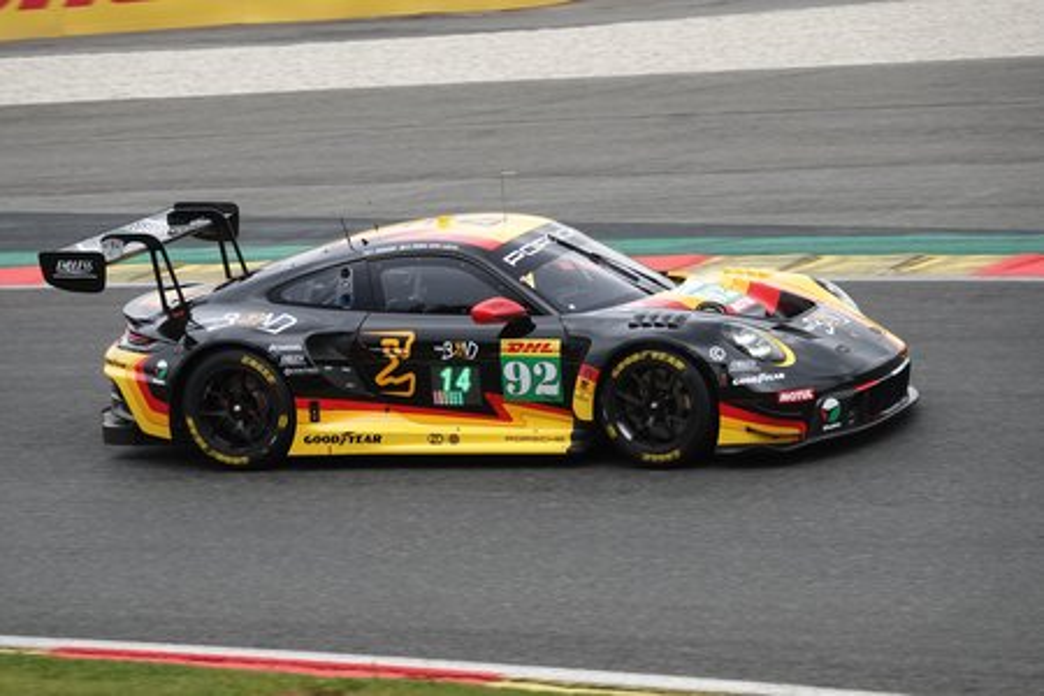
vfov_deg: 6.9
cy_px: 348
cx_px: 522
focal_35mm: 200
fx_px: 5800
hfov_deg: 10.3
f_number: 4
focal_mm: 73.24
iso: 250
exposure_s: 1/1000
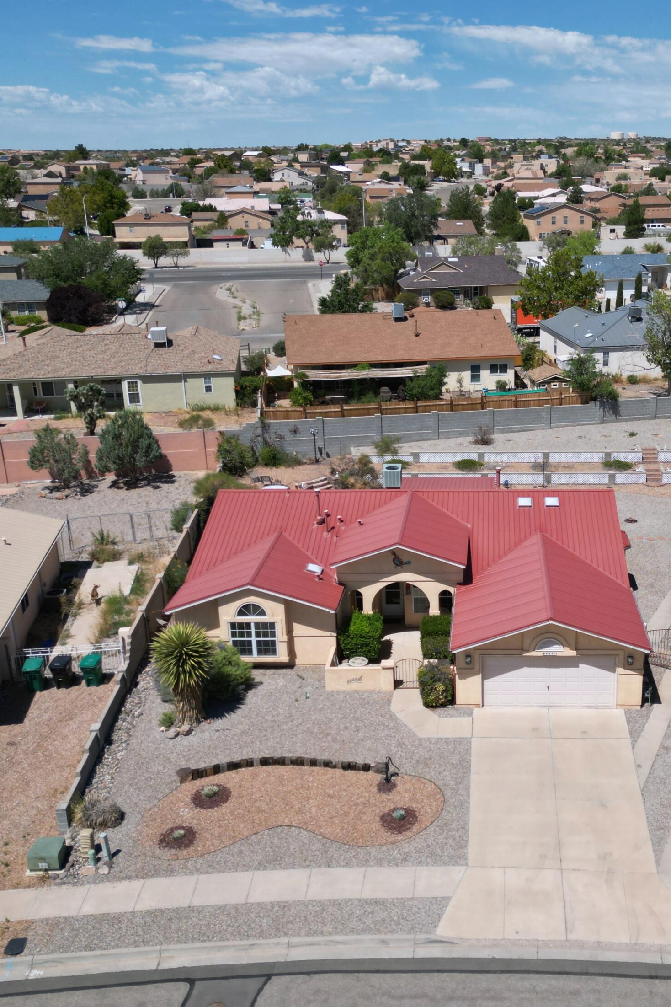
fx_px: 951
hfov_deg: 38.1
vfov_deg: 55.8
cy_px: 494
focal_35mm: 34
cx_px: 483
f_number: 1.7
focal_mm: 6.72
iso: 110
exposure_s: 1/4000
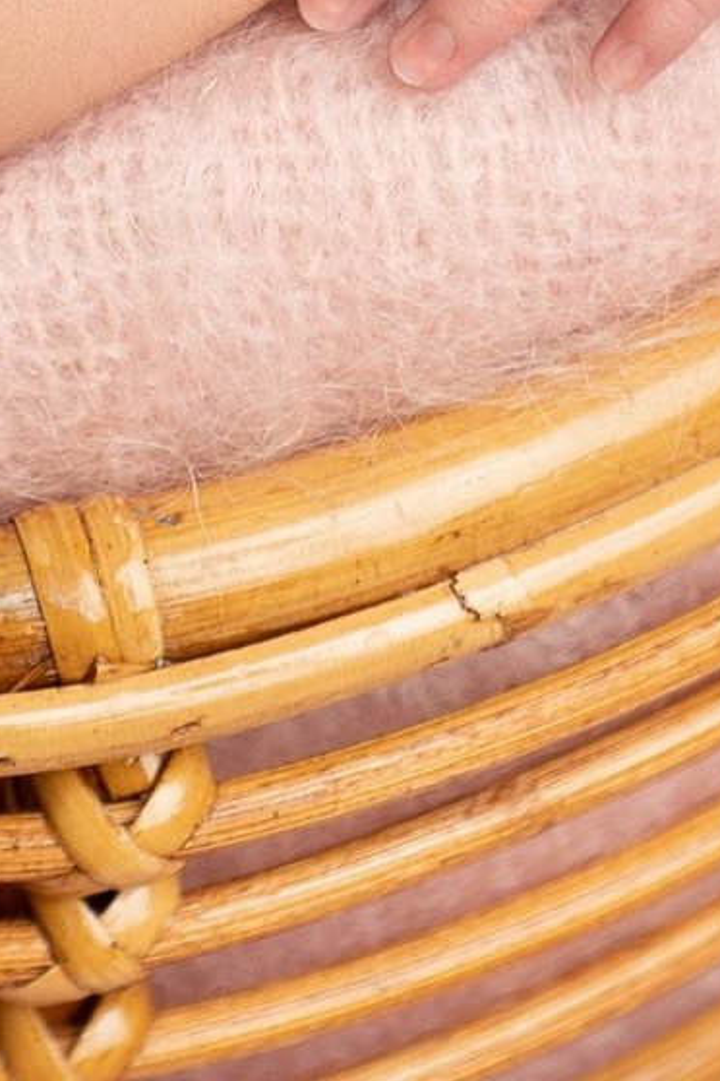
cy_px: -748
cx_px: -93
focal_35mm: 241
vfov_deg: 8.3
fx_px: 7229
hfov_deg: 5.7
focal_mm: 35
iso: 100
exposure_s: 1/200
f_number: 2
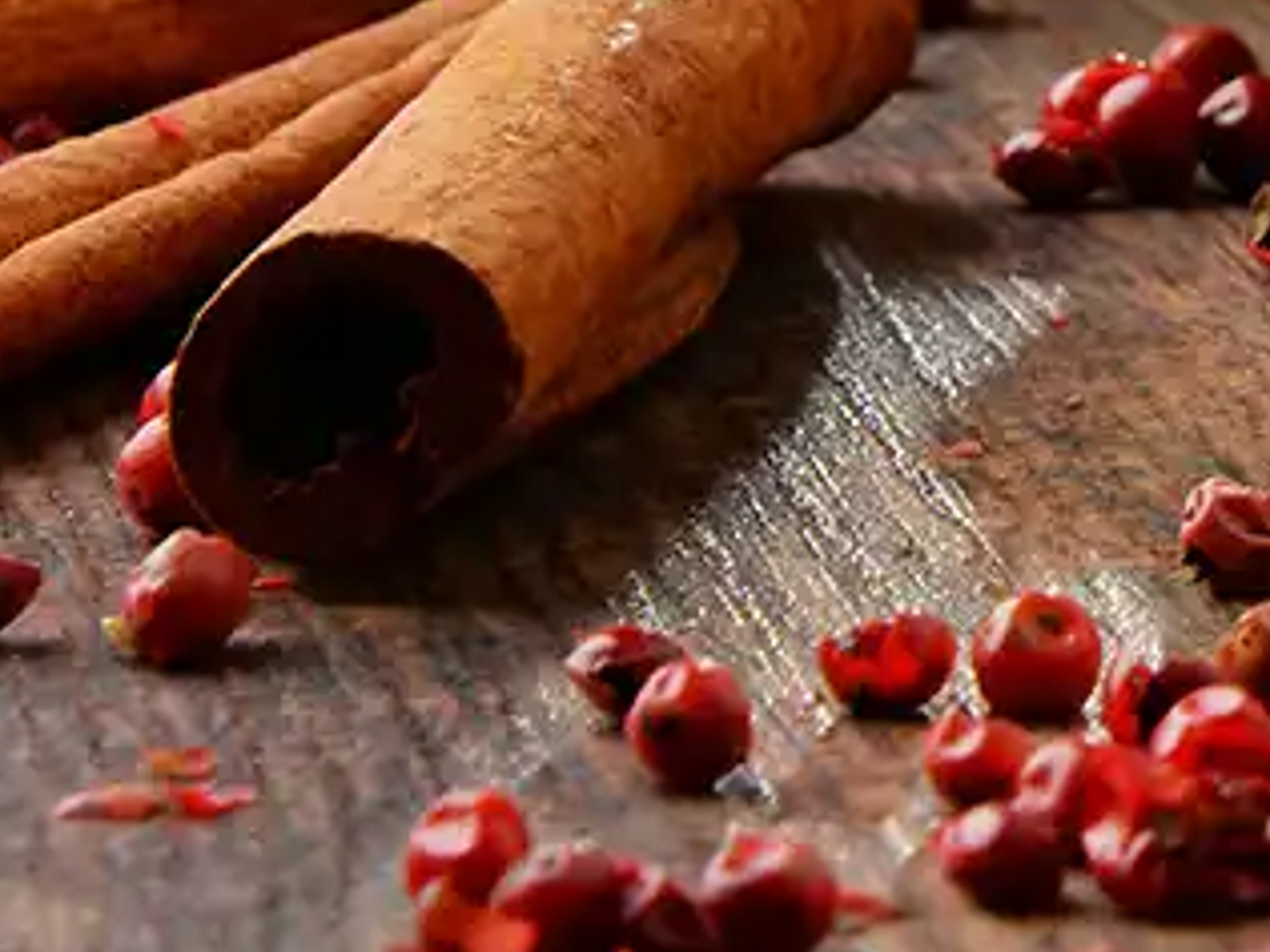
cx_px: 2510
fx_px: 18564
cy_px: -639
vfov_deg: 2.9
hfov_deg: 3.9
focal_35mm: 506
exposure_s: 1/125
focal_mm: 122
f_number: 20
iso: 100
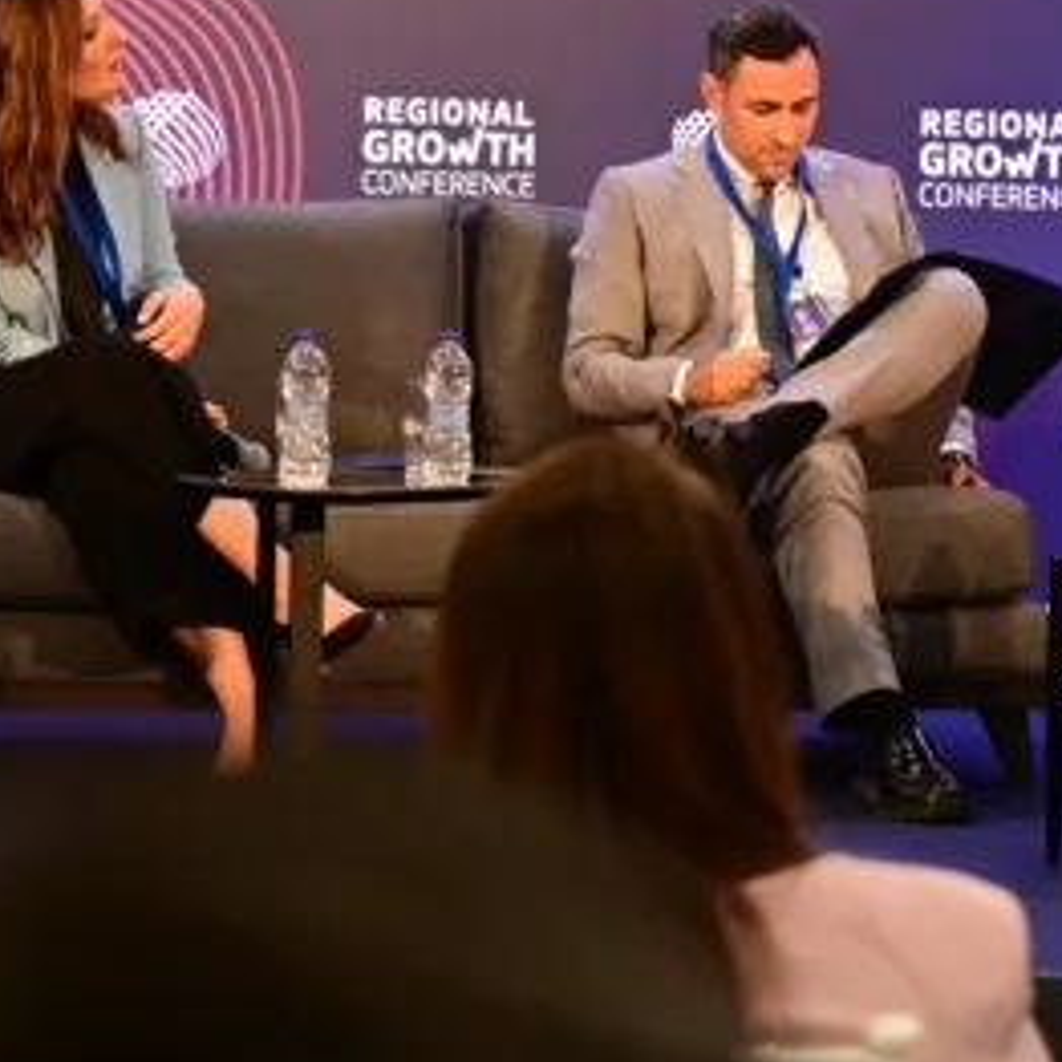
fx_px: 7150
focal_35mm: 206
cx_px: 1443
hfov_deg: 8.4
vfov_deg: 8.5
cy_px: 221
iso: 2500
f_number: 4
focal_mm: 62
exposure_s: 1/400
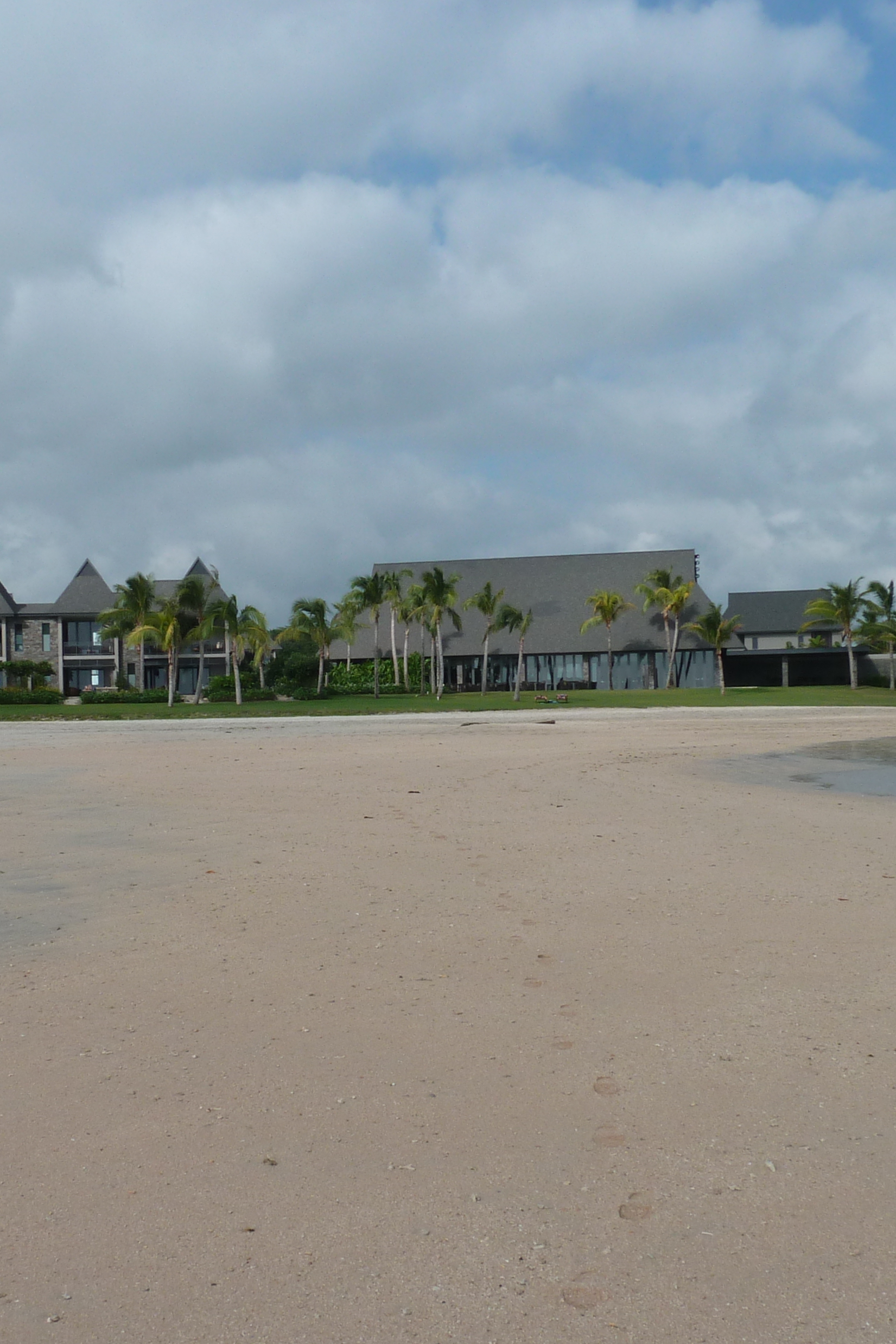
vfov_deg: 46.3
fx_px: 1568
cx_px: 339
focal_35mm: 42
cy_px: 740
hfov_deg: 31.8
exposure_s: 1/500
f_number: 5.6
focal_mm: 4.1
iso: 80
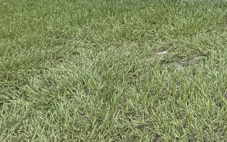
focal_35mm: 49
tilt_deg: +5.5
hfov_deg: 31.5
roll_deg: +1.5
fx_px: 303
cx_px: 295
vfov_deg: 20.8
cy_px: -91
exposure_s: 1/126
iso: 64
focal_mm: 2.22
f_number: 2.2
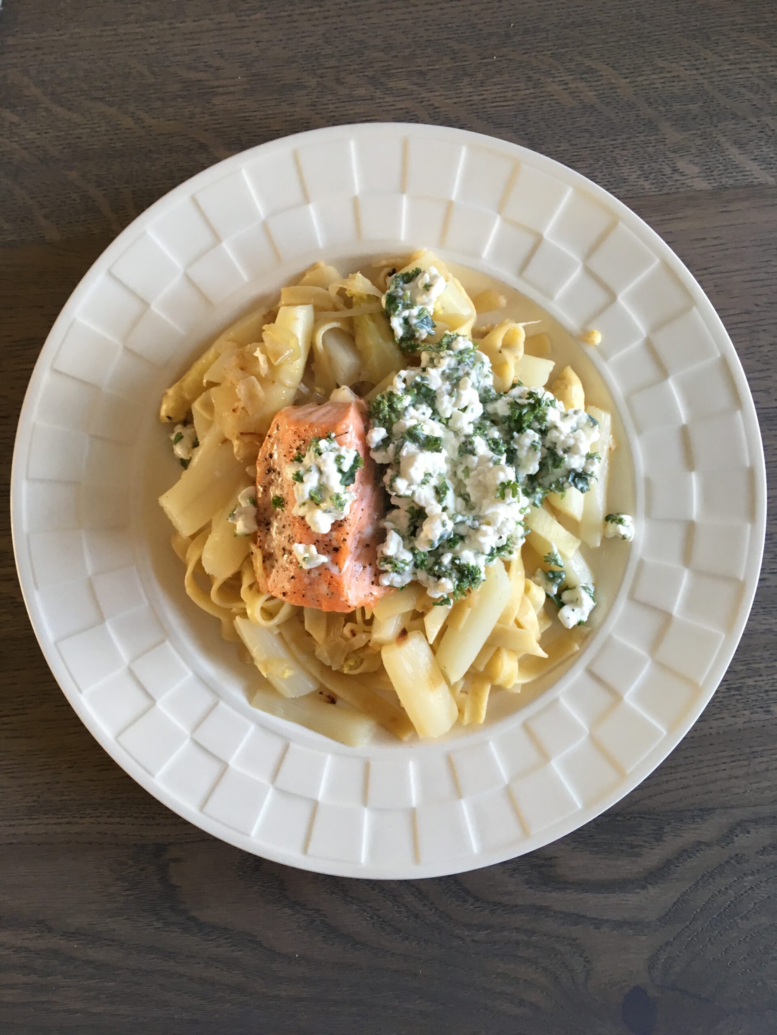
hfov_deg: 48.2
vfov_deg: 61.7
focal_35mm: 29
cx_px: 388
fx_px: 868
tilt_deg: -89.0
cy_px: 518
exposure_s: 1/33
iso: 100
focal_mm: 4.15
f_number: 2.2
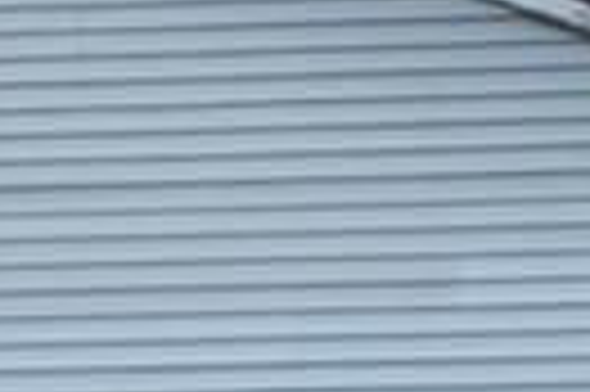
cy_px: 1059
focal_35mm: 141
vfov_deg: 8.5
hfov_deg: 14.4
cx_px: 18
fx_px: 2308
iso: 200
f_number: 11
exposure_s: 1/320
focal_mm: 12
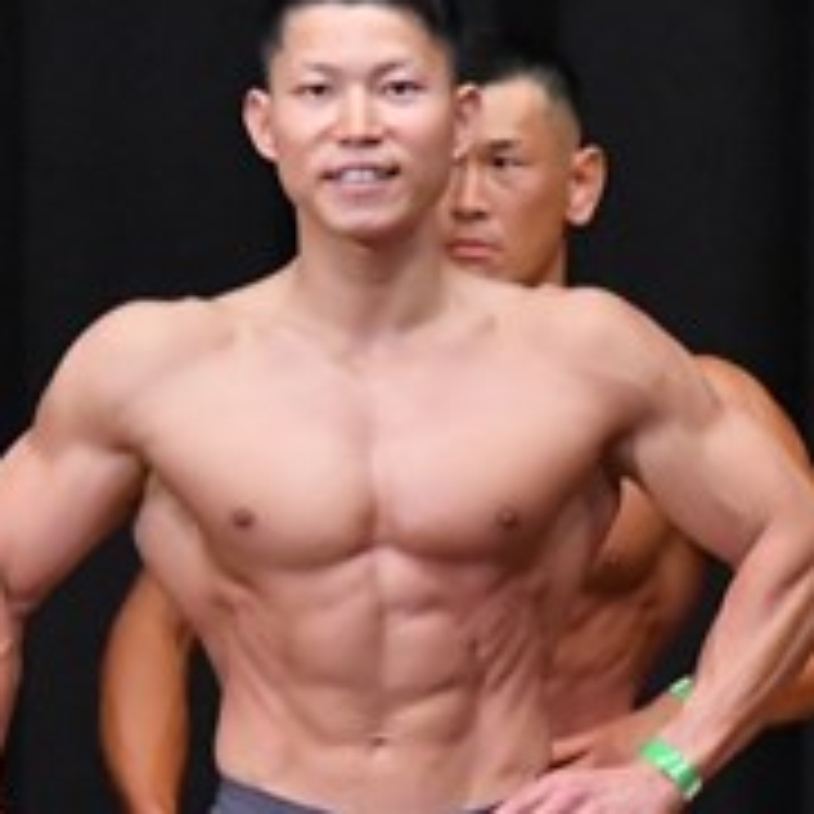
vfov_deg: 2.1
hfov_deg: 2.1
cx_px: 1221
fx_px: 21816
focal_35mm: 820
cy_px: 827
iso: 8000
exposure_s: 1/400
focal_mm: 150
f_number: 5.6
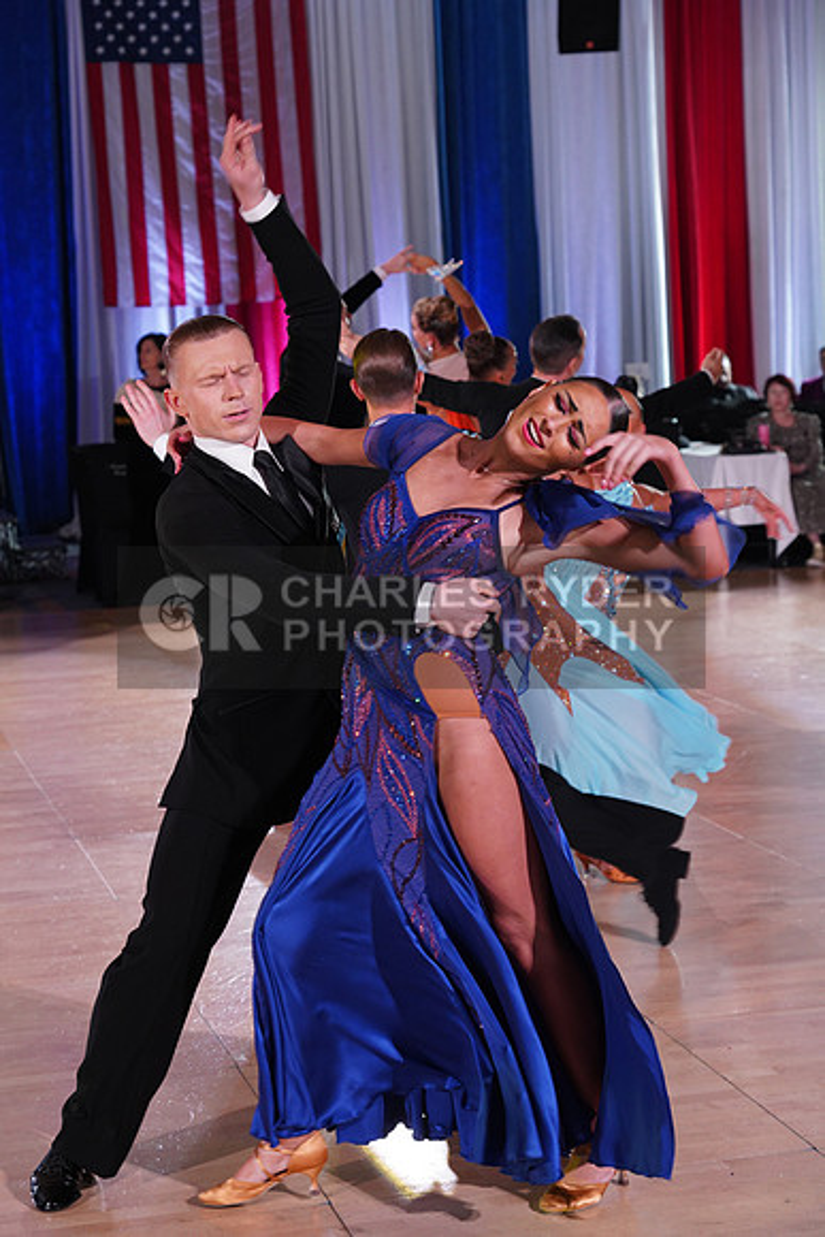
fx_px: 2645
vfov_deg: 26.3
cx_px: 412
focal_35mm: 77
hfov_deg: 17.7
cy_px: 618
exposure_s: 1/160
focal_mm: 77
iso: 1600
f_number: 5.6
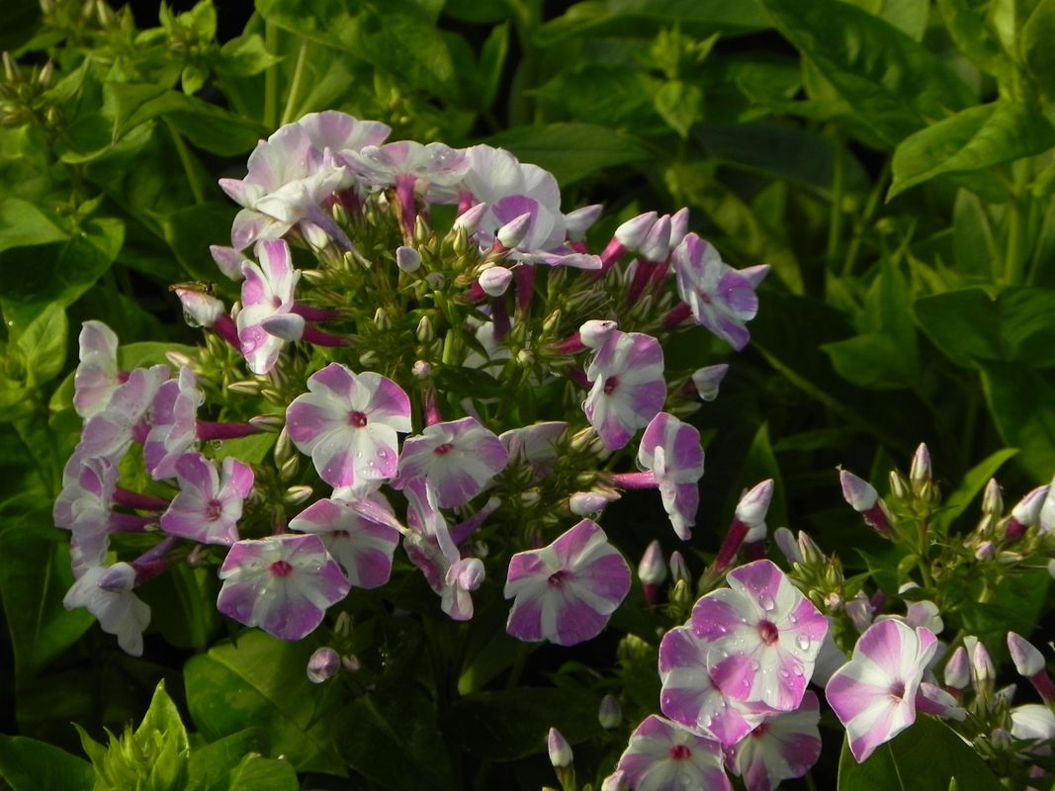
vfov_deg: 4.4
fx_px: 10270
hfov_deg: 5.9
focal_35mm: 337
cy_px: 396
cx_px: 528
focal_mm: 59.9
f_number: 5
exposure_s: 1/1000
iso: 160
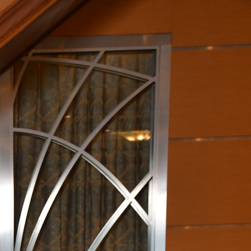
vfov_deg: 9.6
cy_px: 517
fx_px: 1386
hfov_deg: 10.1
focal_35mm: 169
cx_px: -81
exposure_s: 1/60
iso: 640
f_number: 5.6
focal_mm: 32
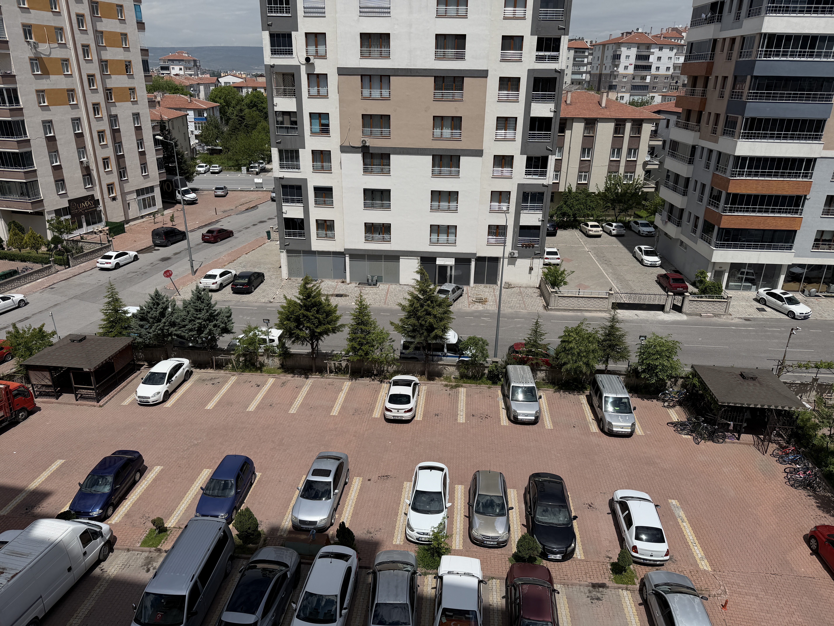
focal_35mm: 24
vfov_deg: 56.8
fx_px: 578
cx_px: 417
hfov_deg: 71.6
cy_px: 313
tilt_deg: -22.2
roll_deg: -0.7
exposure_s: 1/10309
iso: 80
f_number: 1.78
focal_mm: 6.76
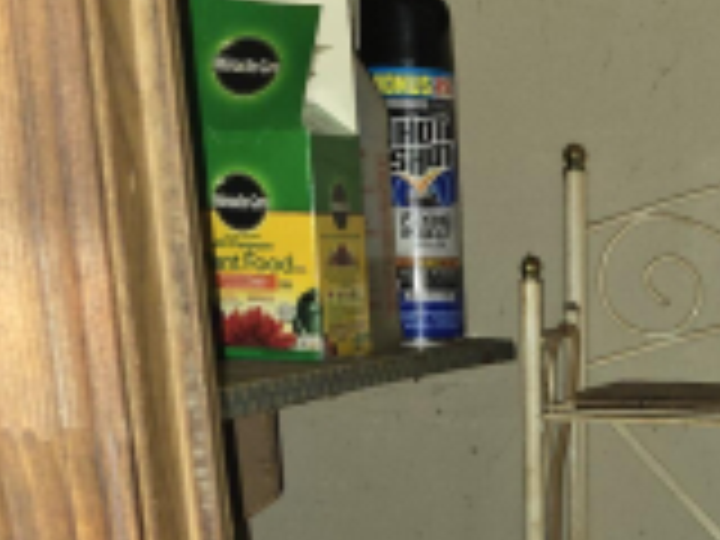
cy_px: 868
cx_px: 857
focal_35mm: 96
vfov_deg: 14.2
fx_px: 1997
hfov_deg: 19.3
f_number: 1.7
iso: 125
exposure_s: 1/16
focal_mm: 6.3
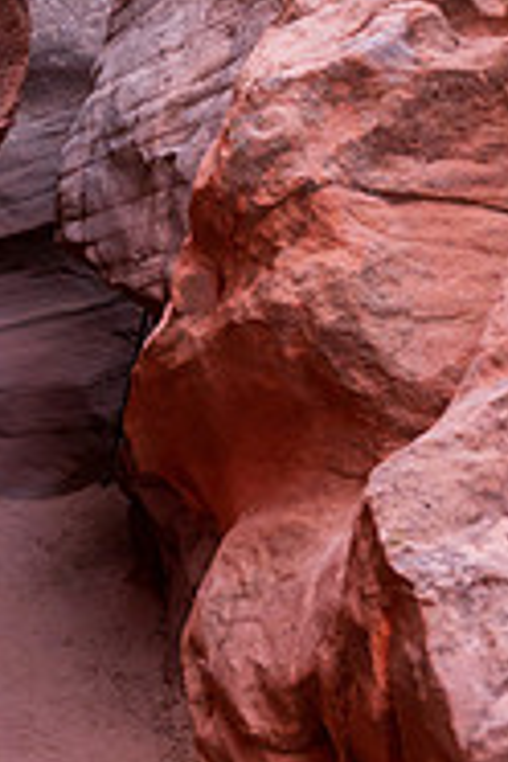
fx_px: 1228
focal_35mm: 58
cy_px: 115
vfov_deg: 33.1
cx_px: 86
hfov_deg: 23.0
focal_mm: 24
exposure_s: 1/200
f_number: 9
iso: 5000
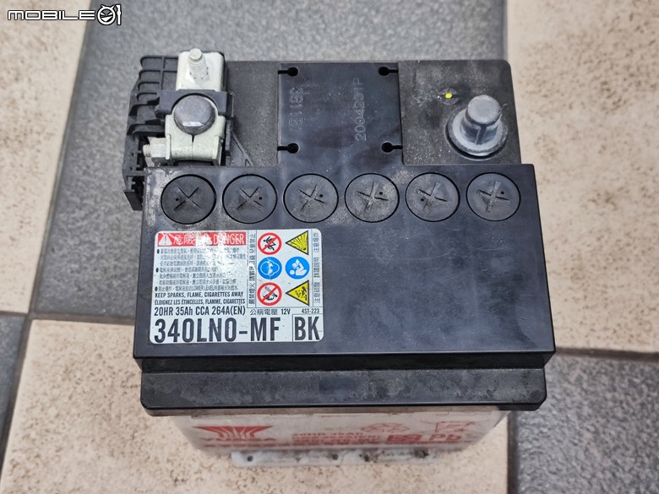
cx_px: 330
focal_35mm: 46
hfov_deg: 41.2
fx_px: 876
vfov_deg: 31.5
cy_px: 247
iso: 167
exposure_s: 1/120
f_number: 1.8
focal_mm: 5.4
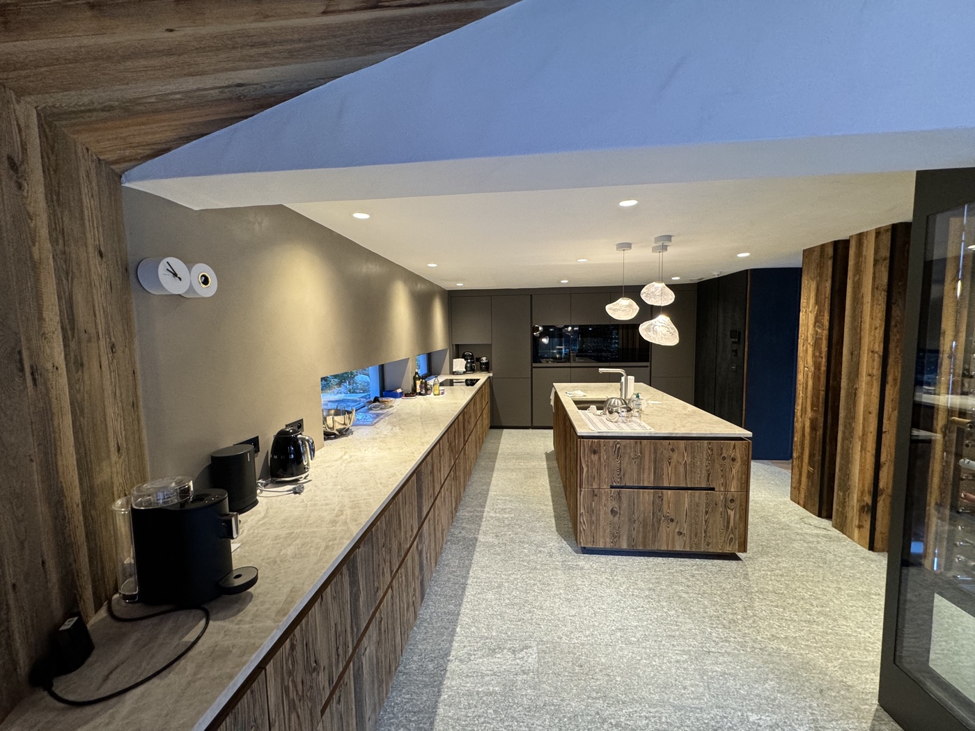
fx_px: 394
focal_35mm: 14
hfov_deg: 102.1
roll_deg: +0.4
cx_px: 488
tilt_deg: -4.9
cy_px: 366
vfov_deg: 85.7
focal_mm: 2.22
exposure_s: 1/50
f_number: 2.2
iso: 200
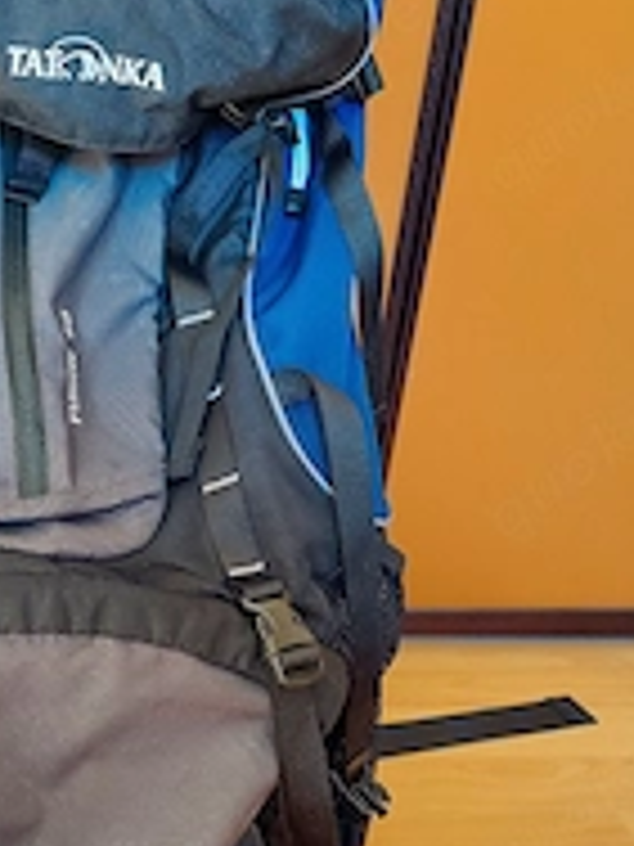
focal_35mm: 51
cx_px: 103
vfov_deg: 37.4
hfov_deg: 27.8
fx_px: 1245
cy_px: 500
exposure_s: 1/50
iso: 320
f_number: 1.8
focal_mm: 5.23
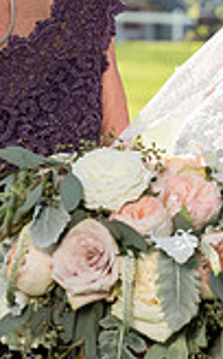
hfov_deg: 4.9
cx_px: 181
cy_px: 91
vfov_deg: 7.9
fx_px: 2586
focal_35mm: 265
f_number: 4.5
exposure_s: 1/200
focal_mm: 70
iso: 100
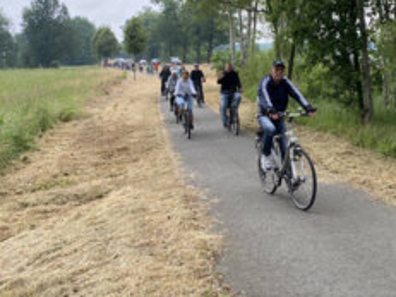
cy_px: 108
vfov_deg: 32.0
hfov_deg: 41.4
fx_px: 515
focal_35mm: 45
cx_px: 274
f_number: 1.8
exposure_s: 1/515
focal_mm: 4.2
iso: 32
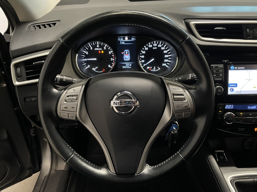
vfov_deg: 53.1
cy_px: 96
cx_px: 128
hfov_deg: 67.3
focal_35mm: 26
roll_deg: +0.7
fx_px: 193
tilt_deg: -34.0
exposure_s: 1/56
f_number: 1.6
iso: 400
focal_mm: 4.2
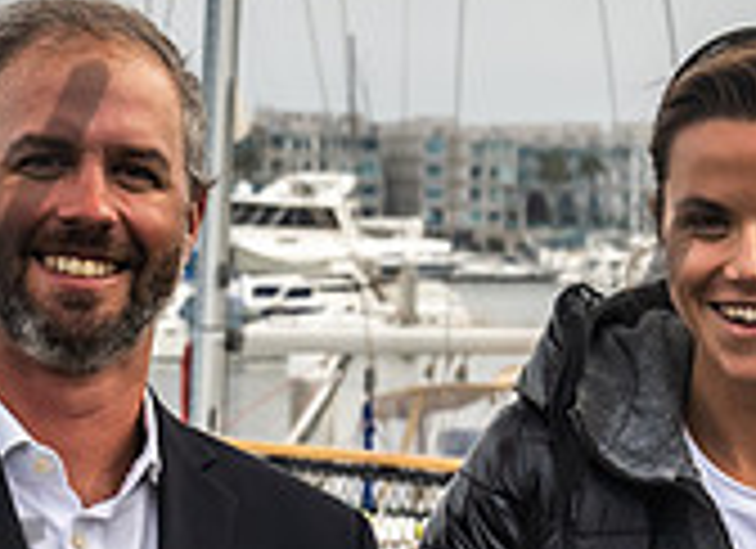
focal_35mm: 215
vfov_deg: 6.7
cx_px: 749
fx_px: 4642
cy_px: 584
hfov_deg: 9.3
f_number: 7.1
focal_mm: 52
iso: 800
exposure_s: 1/200
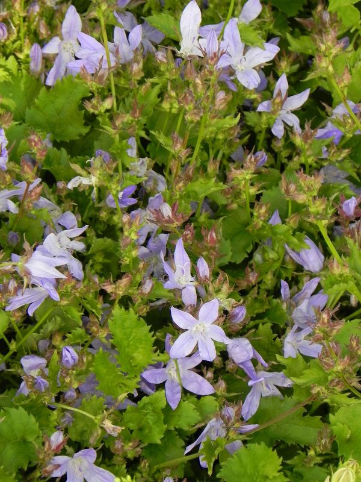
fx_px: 4046
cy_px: 241
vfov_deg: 6.8
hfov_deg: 5.1
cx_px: 180
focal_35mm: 291
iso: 160
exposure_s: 1/250
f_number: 5
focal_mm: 51.8
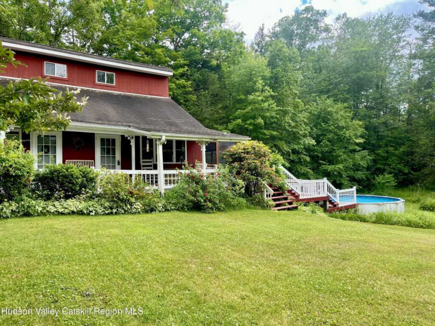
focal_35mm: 26
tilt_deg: +1.8
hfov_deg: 67.3
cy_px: 163
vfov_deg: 53.1
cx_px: 218
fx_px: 327
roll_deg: +0.8
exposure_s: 1/793
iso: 50
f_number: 1.6
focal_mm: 5.1
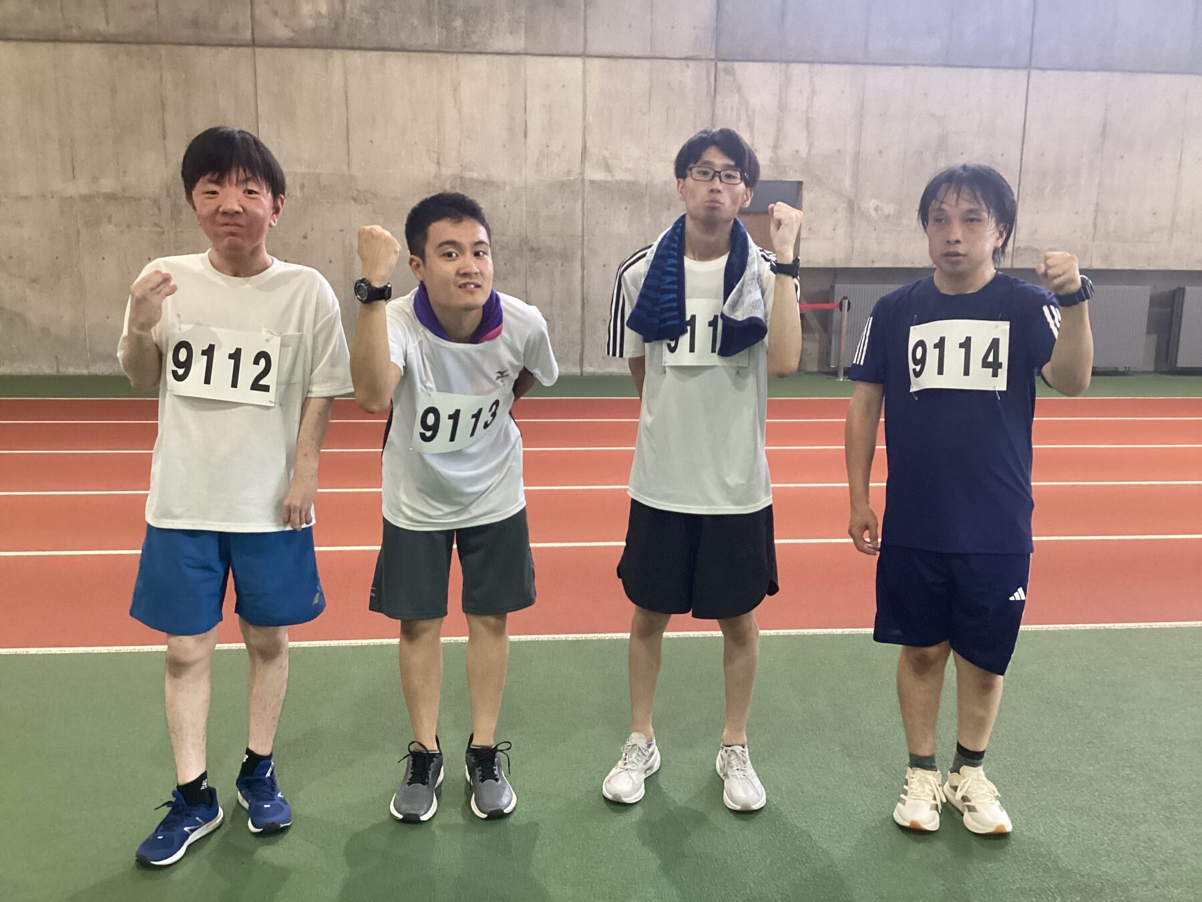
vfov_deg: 45.4
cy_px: 451
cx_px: 601
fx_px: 1076
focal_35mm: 31
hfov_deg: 58.4
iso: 250
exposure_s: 1/50
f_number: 2.4
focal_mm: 3.3
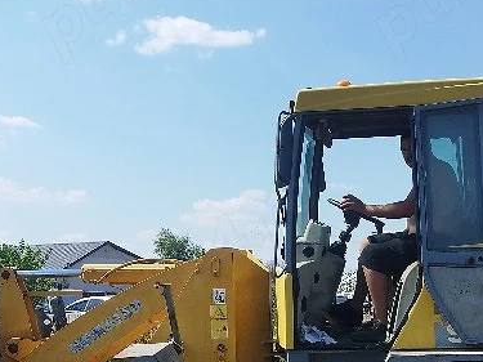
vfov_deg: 22.6
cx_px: 265
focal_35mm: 64
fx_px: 893
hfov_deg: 30.3
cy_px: 289
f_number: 1.89
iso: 50
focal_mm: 5.89
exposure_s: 1/909
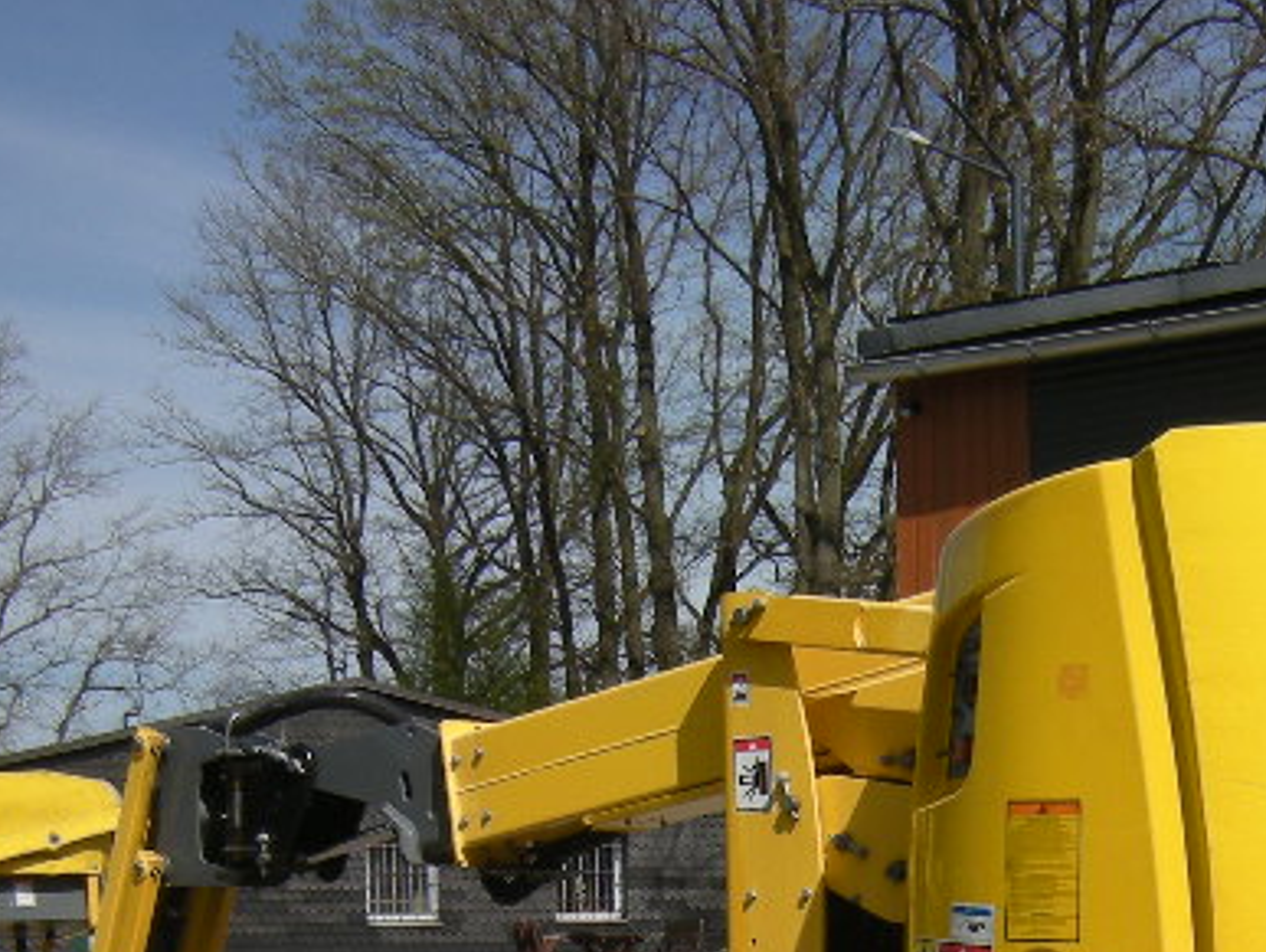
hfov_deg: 26.1
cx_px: 857
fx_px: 2709
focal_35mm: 74
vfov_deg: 18.7
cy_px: 1174
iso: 64
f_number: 5.6
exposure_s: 1/418
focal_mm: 4.7
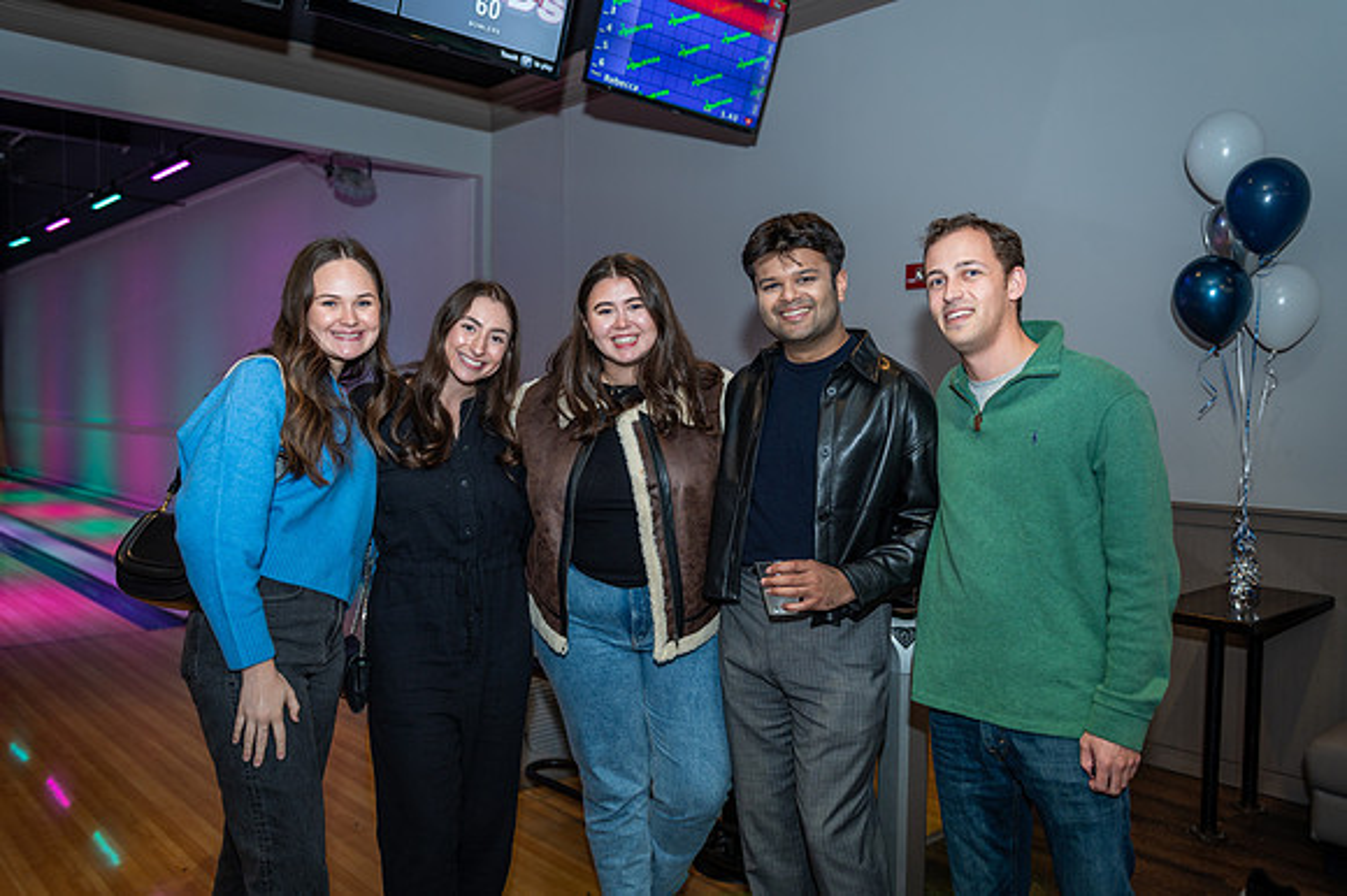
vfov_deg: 44.9
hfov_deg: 63.7
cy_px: 448
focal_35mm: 29
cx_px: 674
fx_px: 1084
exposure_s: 1/100
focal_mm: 29
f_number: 2.8
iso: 160
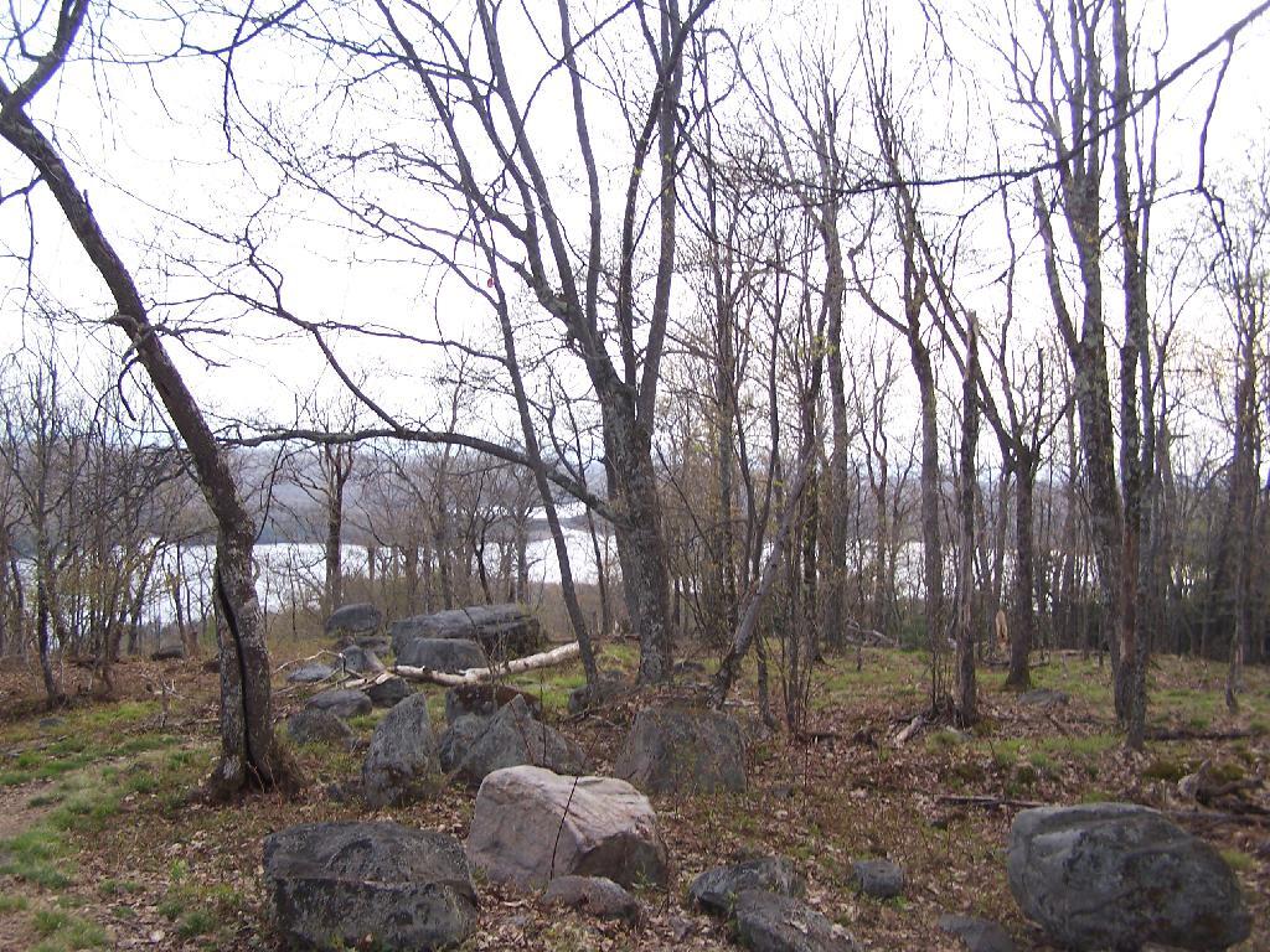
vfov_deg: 37.7
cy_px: 476
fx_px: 1394
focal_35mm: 38
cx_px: 635
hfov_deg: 49.0
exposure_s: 1/200
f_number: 2.8
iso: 80
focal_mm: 6.3
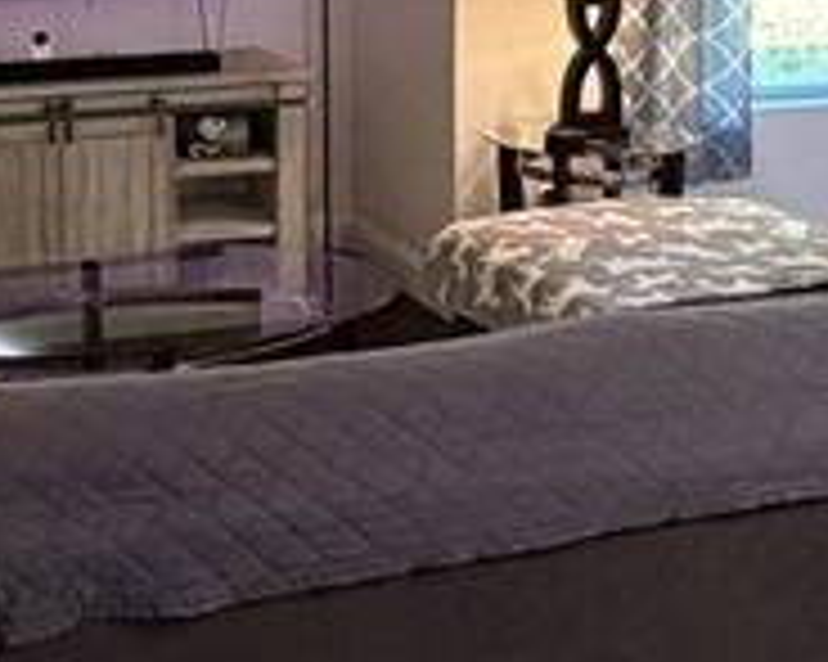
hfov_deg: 24.5
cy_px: -23
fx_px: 1861
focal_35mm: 76
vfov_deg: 19.5
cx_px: 117
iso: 500
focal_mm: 2.22
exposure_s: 1/60
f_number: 2.2
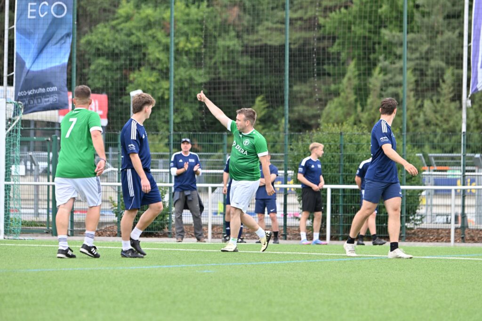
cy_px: 160
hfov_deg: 8.9
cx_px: 241
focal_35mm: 230
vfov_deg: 6.0
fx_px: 3080
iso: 800
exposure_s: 1/1600
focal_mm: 230
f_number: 5.3
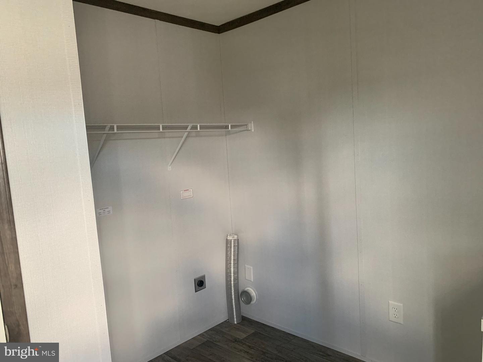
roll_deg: +4.0
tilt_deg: -7.0
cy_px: 181
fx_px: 363
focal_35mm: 26
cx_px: 242
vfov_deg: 53.1
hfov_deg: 67.3
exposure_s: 1/60
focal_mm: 4.25
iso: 200
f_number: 1.8
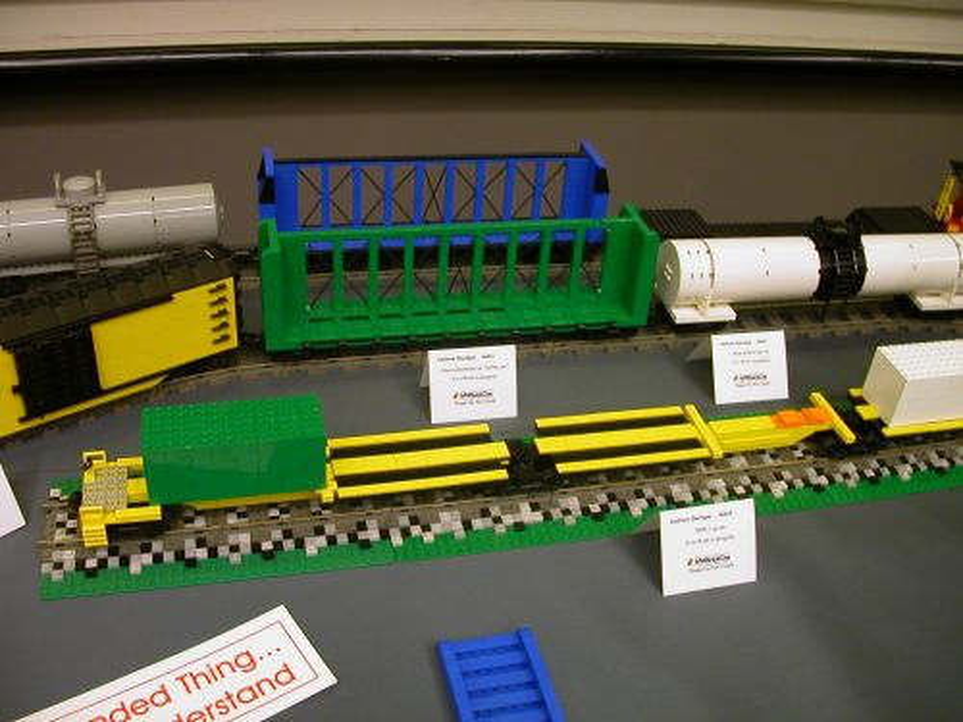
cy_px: 361
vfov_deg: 38.7
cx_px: 482
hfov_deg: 50.1
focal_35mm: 37
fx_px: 1029
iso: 100
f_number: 2.7
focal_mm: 5.6
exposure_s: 1/20.6
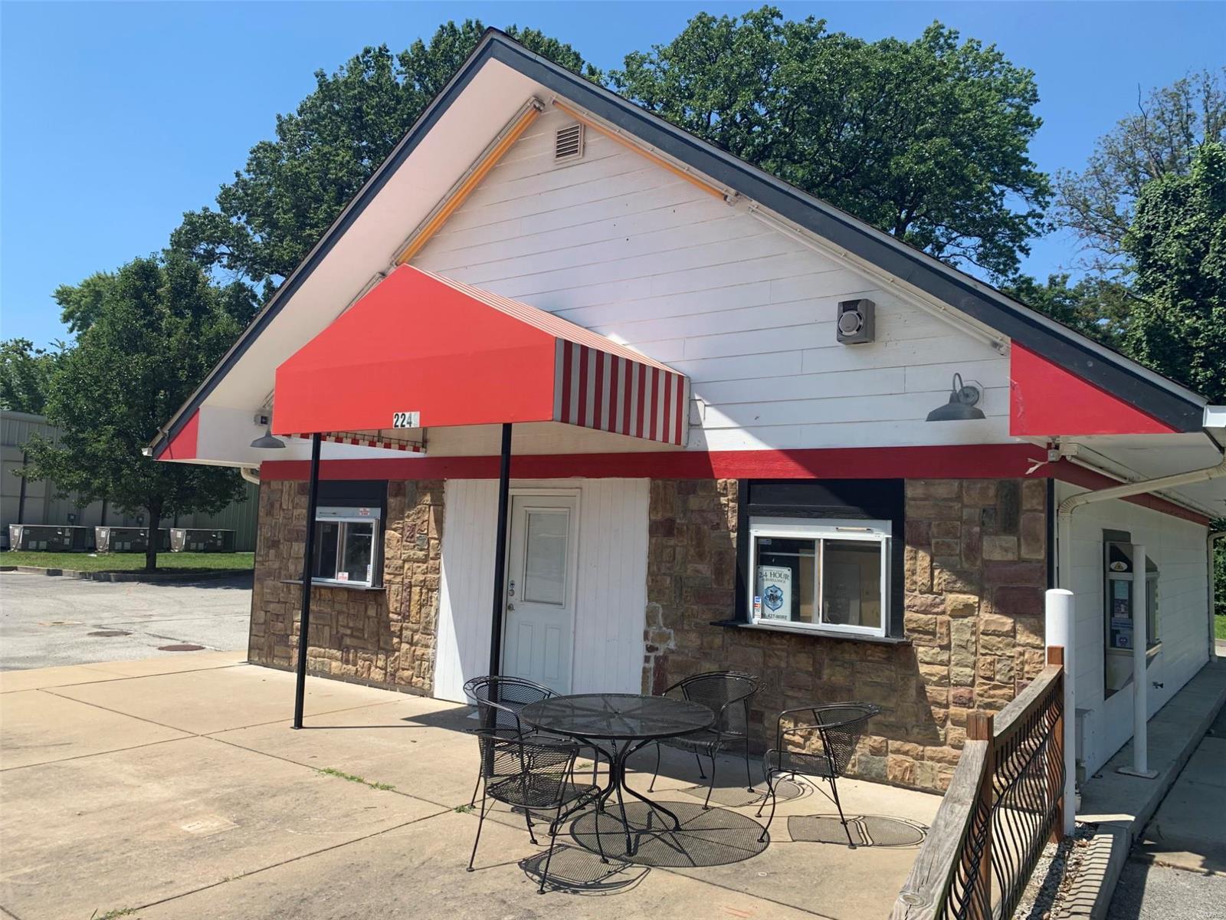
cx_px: 613
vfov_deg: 53.1
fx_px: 921
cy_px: 460
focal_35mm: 26
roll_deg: -2.5
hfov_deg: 67.3
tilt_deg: +5.1
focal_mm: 4.25
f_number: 1.8
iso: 25
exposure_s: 1/2114
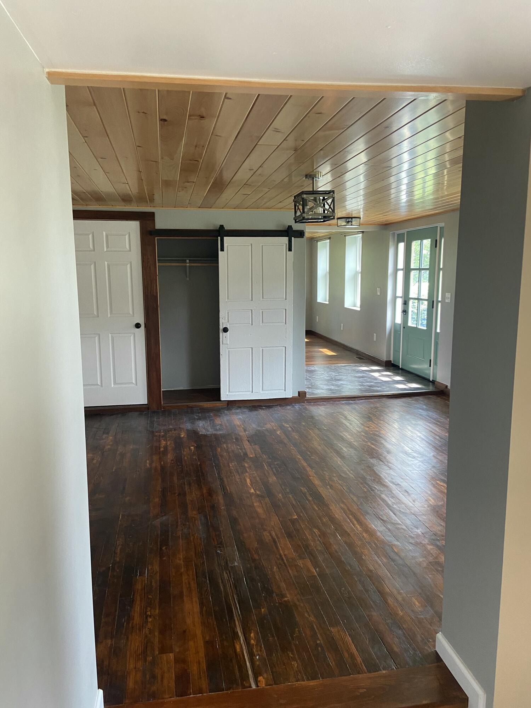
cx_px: 266
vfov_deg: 67.3
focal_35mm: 26
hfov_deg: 53.1
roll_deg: +0.6
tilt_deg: -7.3
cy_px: 354
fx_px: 532
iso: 125
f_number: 1.8
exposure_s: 1/64
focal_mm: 4.25
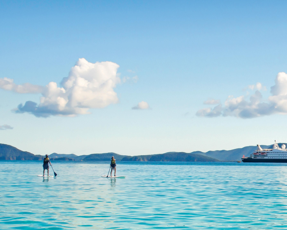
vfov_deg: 20.4
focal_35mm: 74
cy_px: 192
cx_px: 297
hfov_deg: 24.4
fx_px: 628
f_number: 8
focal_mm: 25
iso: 100
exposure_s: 1/200
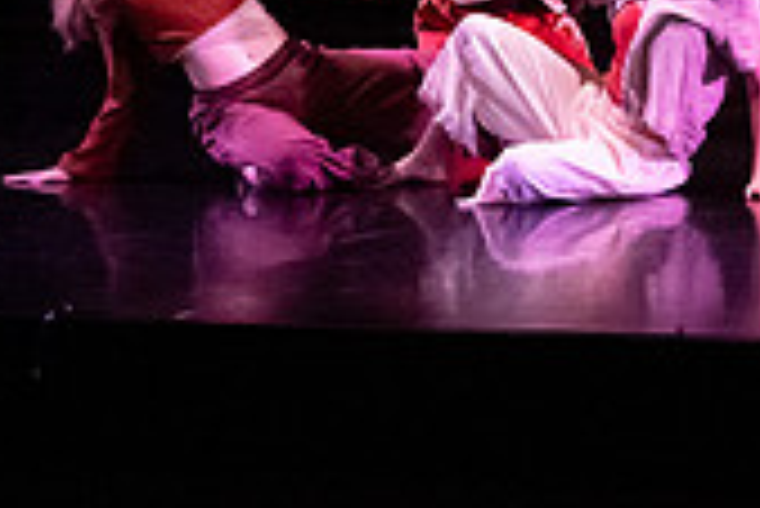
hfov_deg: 10.1
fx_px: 3909
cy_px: -205
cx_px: 1604
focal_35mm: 185
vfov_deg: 7.3
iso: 4000
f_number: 4
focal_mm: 43
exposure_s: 1/400
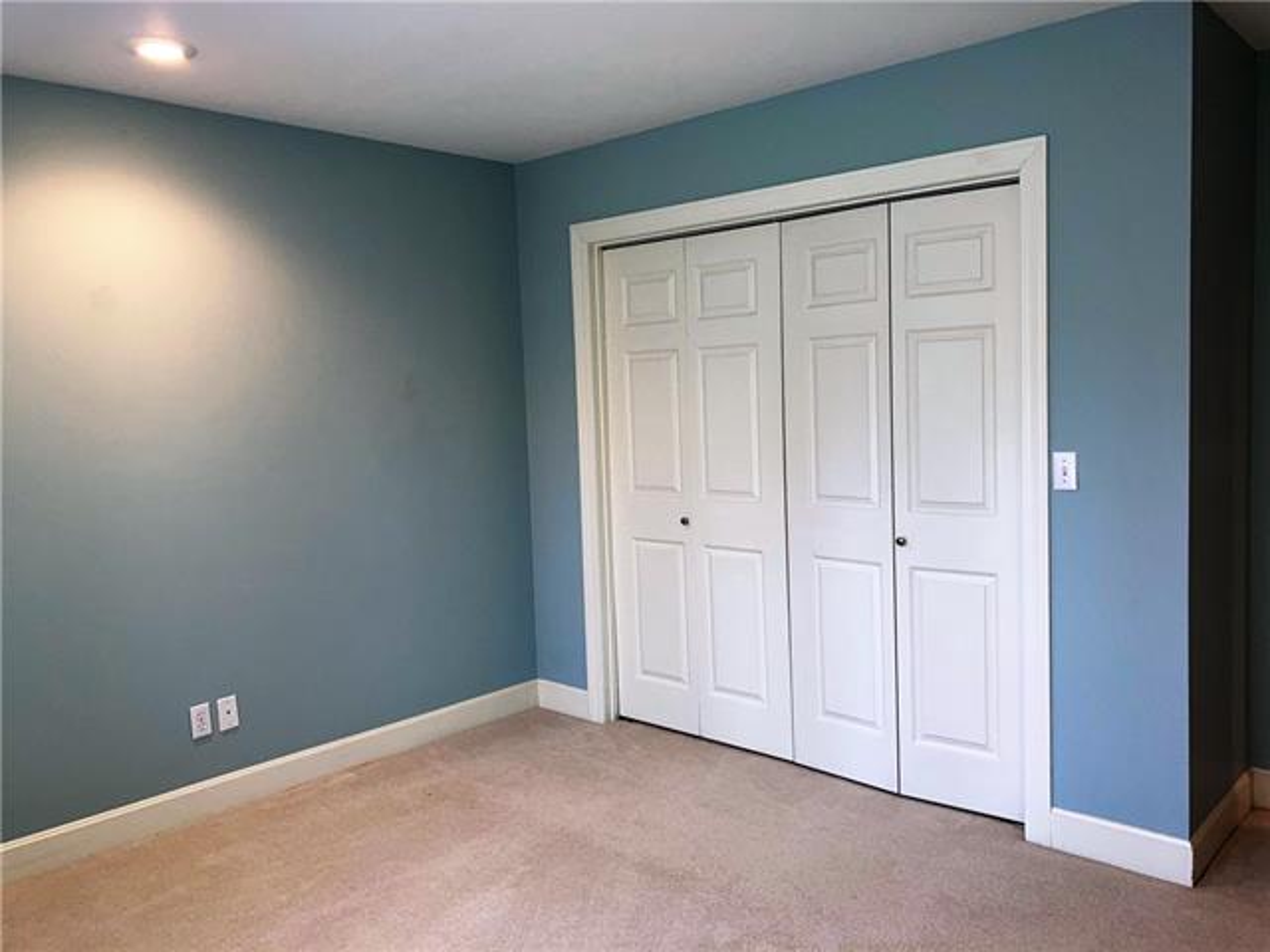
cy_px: 476
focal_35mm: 28
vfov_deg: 49.7
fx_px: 1027
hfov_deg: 63.4
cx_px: 635
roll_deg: +0.5
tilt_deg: -3.9
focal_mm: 3.99
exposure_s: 1/20
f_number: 1.8
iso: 40
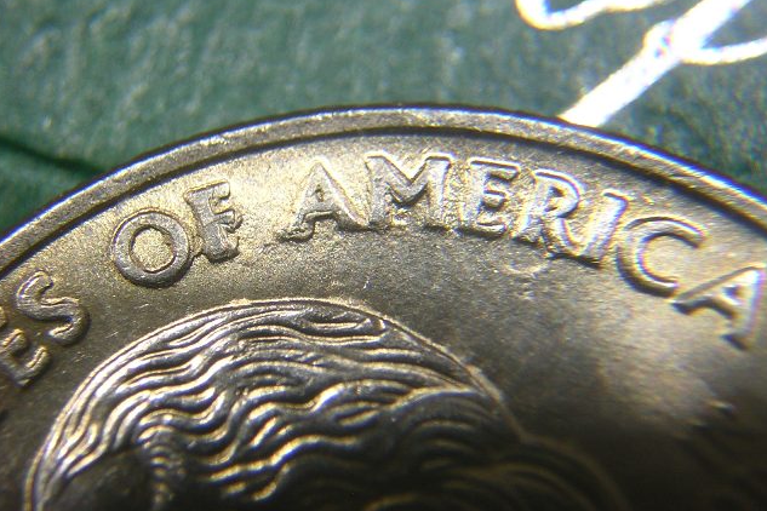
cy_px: 241
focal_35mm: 61
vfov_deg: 22.3
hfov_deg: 32.9
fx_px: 1300
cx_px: 383
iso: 100
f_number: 3.3
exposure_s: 1/23.1
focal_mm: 7.6
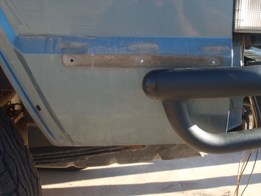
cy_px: 98
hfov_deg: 31.7
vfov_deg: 24.0
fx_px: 460
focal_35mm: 61
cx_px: 130
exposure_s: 1/125
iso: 50
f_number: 3.6
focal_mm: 10.3
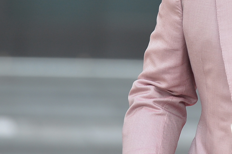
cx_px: 295
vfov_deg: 2.0
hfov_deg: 3.0
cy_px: 39
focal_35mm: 695
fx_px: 4474
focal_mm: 200
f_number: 4.5
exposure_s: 1/800
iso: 500
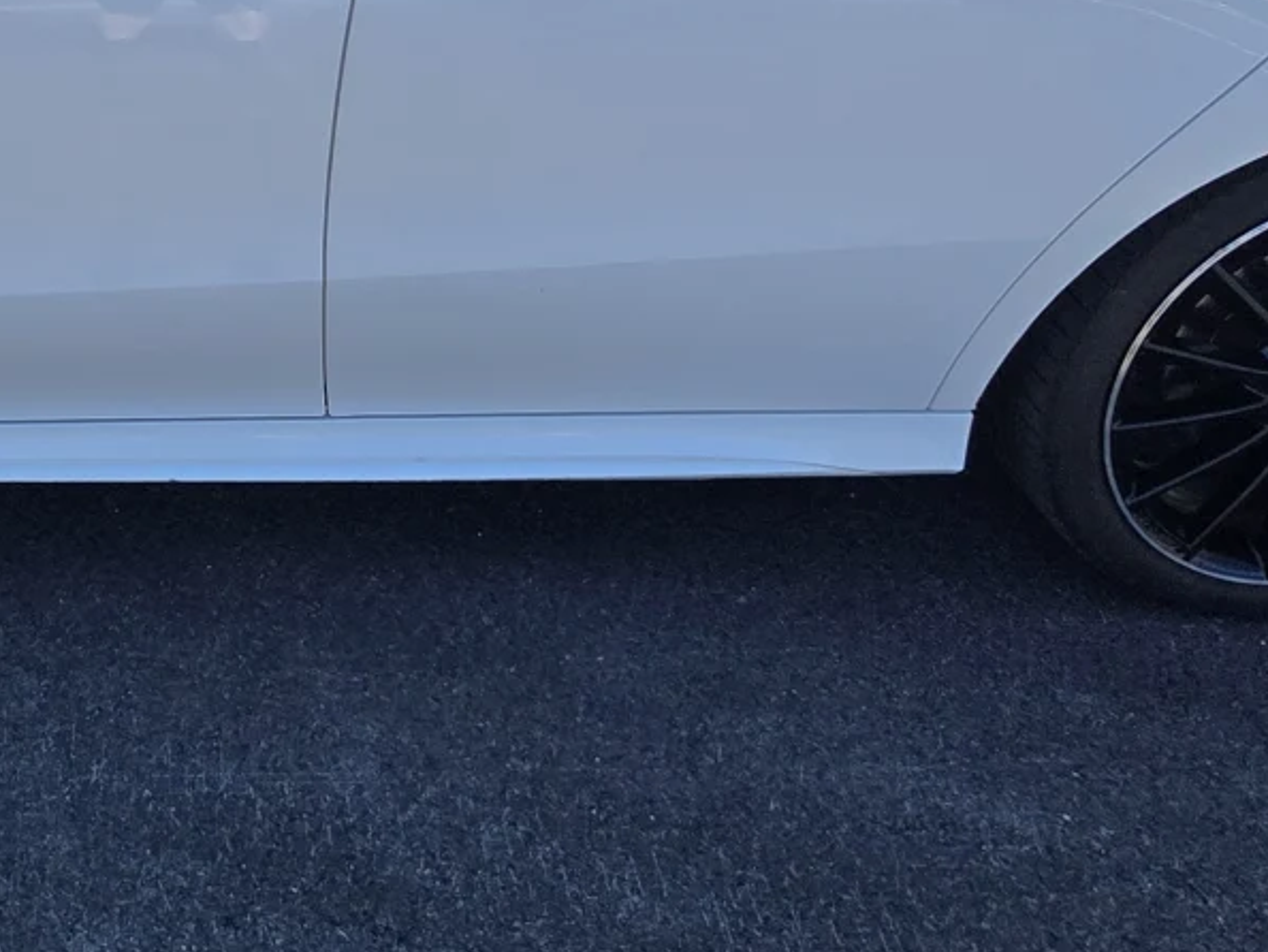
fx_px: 1539
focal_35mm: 42
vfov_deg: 33.2
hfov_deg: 41.8
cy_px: 158
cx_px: 169
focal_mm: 2.2
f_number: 1.9
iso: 64
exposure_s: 1/2000
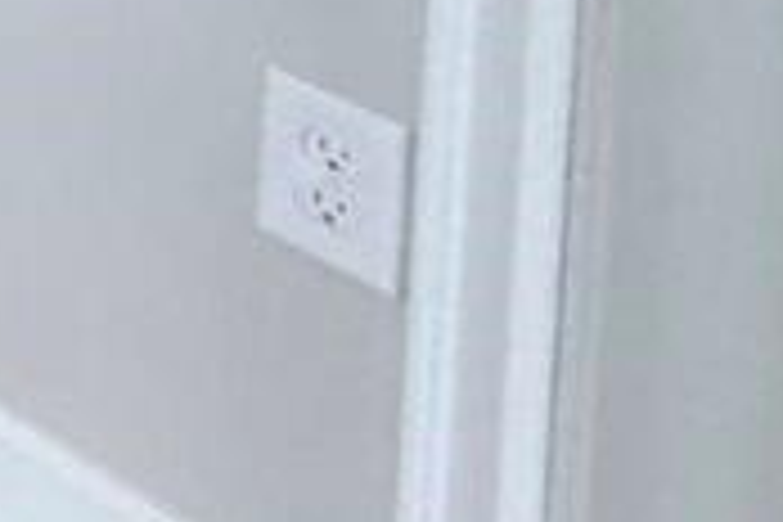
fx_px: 2327
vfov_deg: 9.1
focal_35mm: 107
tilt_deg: -1.3
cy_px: -1224
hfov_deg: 9.5
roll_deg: -0.4
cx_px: -1980
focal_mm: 2.22
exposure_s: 1/120
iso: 200
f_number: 2.2
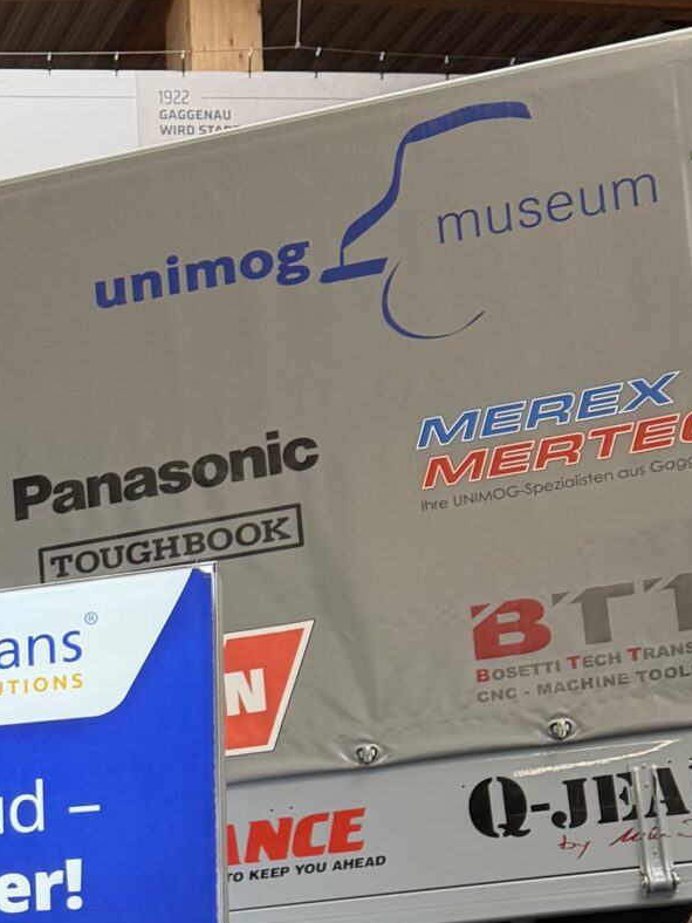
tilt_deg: +2.0
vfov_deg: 23.5
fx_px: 2079
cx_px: -342
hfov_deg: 17.1
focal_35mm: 78
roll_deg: +2.2
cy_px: 1006
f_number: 1.78
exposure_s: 1/121
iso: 80
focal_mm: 6.76
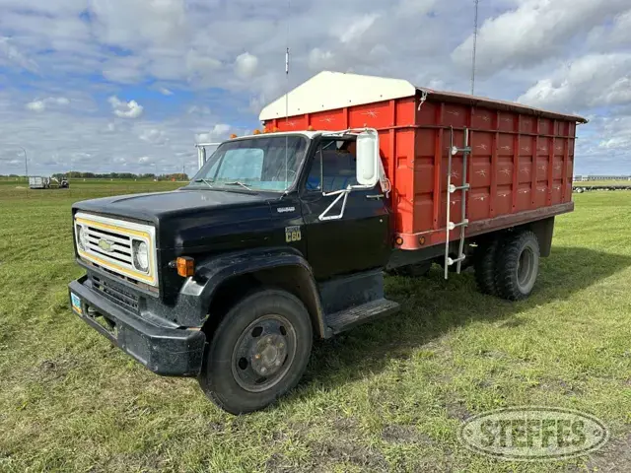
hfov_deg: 71.6
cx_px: 316
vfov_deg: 56.8
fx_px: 437
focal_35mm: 24
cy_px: 236
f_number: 1.78
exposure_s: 1/4016
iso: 80
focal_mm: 6.86
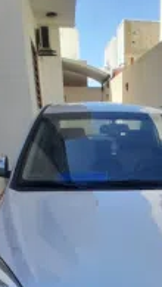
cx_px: 131
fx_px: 290
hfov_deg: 30.5
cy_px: 283
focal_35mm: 38
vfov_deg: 45.2
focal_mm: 1.46
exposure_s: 1/678
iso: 40
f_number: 2.2
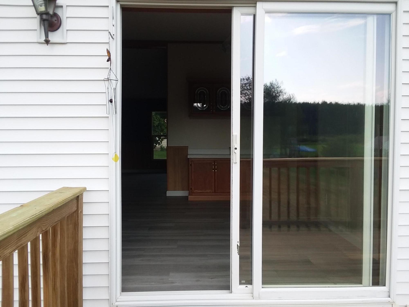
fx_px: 343
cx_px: 204
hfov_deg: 61.7
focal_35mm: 29
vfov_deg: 48.2
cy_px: 154
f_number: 1.9
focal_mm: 2.47
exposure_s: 1/474
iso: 40
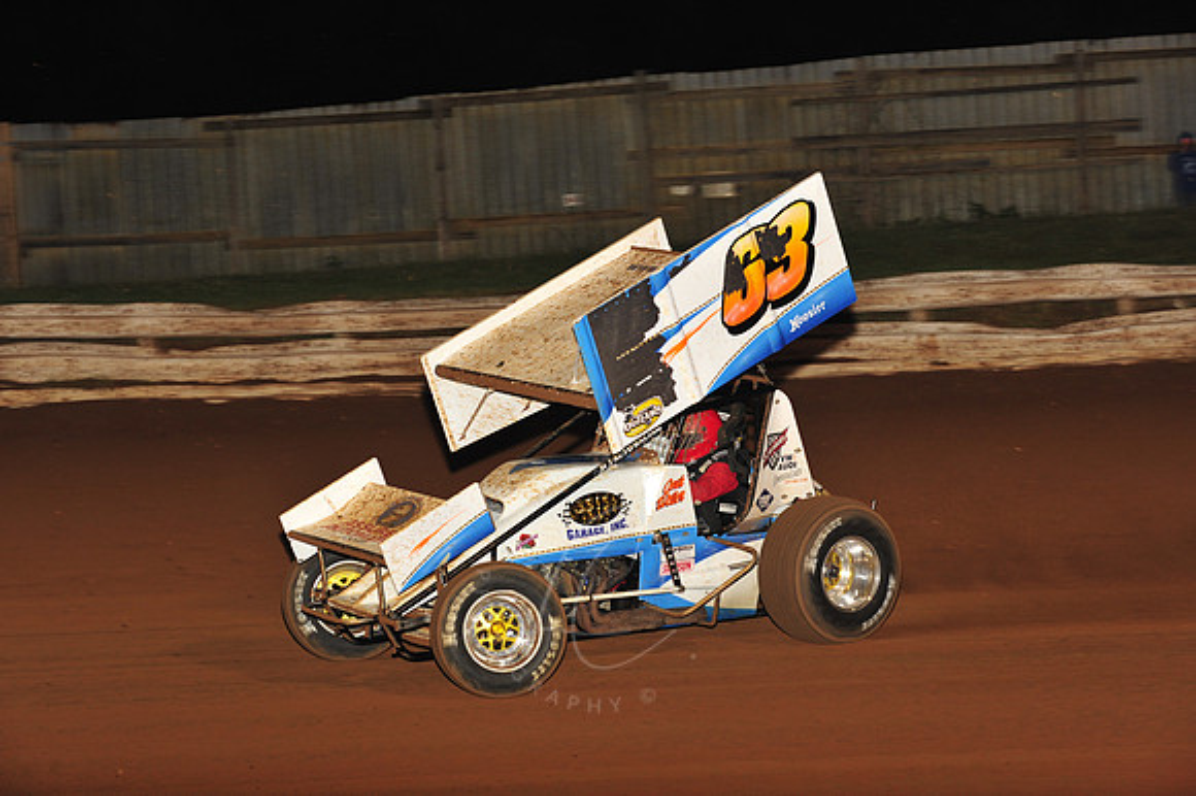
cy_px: 398
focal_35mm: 105
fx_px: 3486
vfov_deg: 13.0
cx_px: 598
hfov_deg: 19.5
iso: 1000
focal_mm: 105
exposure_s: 1/320
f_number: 7.1
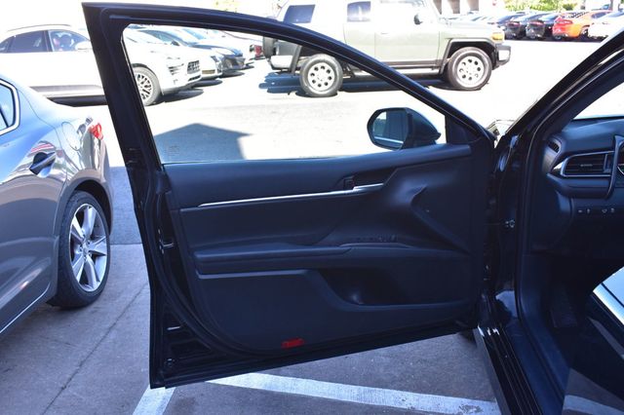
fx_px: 624
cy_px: 208
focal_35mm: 36
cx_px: 312
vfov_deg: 36.8
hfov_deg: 53.2
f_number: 9
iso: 400
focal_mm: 24
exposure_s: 1/80
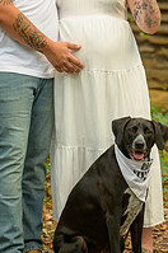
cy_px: 81
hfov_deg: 5.8
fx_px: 1672
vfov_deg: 8.7
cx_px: 84
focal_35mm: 238
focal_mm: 105
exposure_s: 1/125
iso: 1100
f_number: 3.3
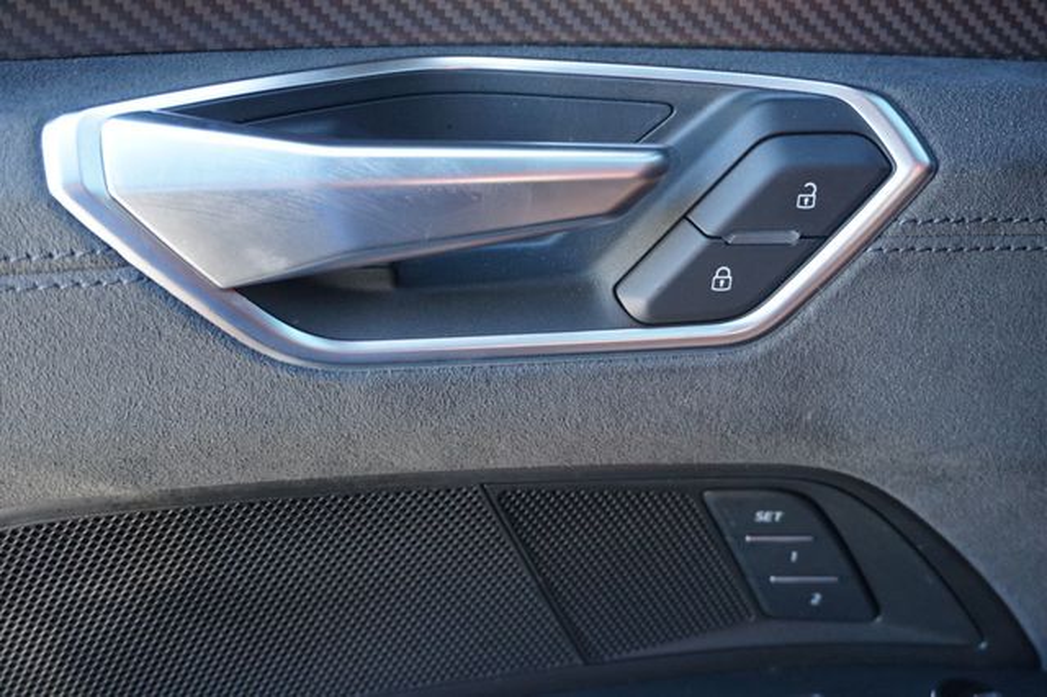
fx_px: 1221
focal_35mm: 42
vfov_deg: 31.9
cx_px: 524
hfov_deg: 46.4
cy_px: 348
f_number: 4.5
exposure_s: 1/60
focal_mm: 28
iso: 800
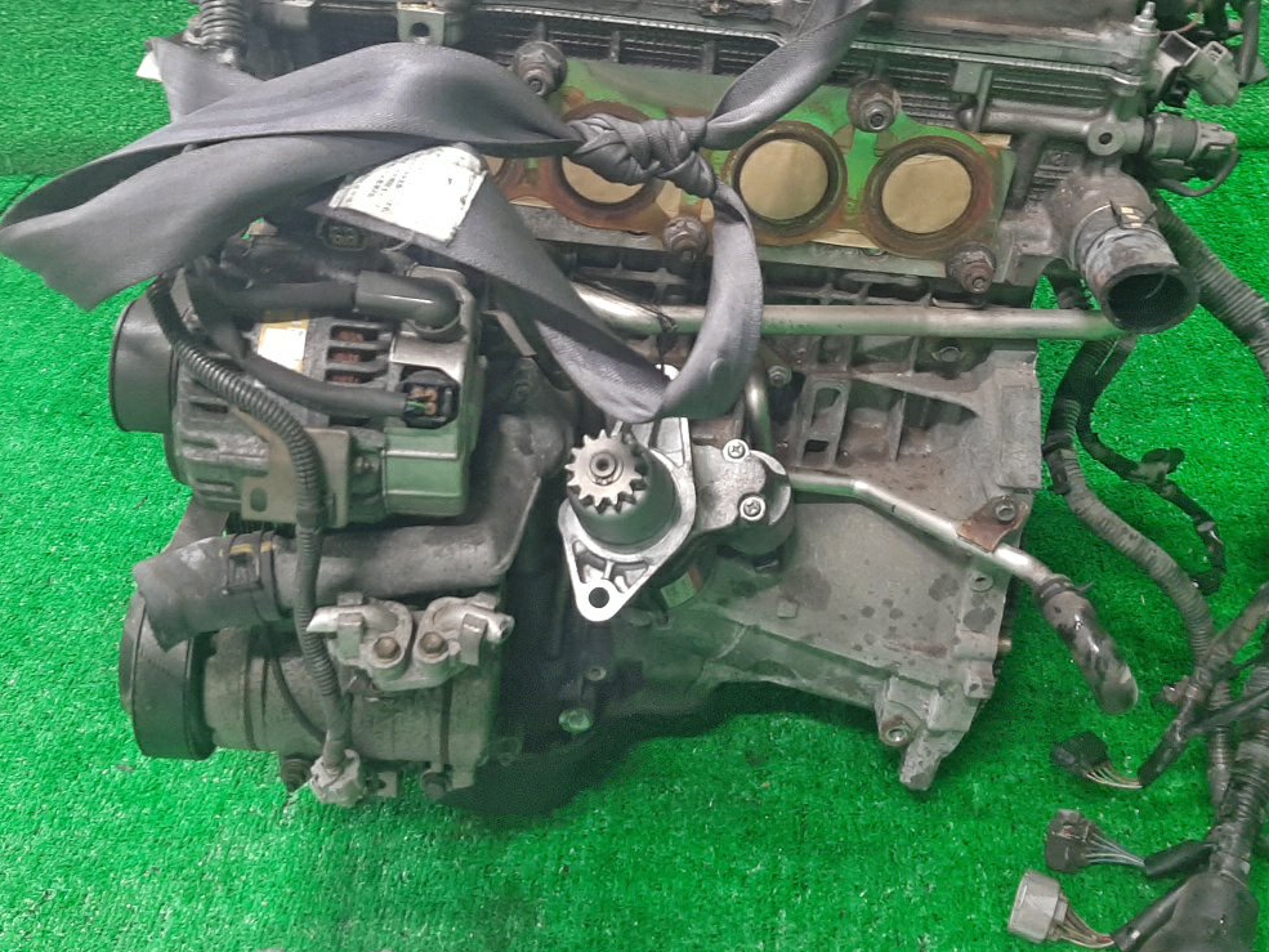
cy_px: 407
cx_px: 642
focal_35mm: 38
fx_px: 1393
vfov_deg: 37.7
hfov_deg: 49.0
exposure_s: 1/50
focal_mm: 3.93
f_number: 1.7
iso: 181
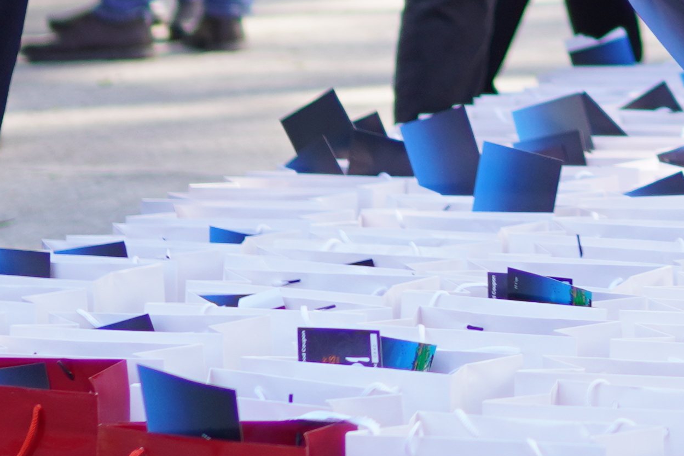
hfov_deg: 9.4
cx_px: 867
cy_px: -334
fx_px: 4103
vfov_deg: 6.2
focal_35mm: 216
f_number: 1.4
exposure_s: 1/1000
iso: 100
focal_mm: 30
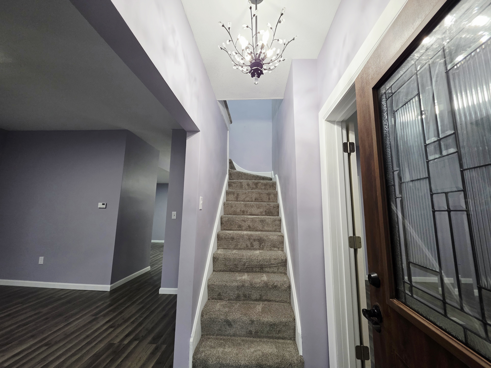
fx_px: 184
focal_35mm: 13
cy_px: 184
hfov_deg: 106.2
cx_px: 246
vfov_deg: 89.9
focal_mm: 2.2
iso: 200
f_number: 1.9
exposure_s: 1/60.2
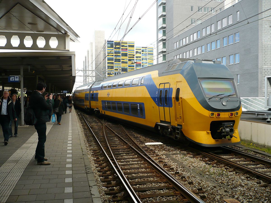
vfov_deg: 40.7
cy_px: 102
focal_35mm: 35
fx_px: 274
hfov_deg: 52.6
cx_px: 136
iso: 100
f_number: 2.8
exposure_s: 1/320
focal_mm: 5.8
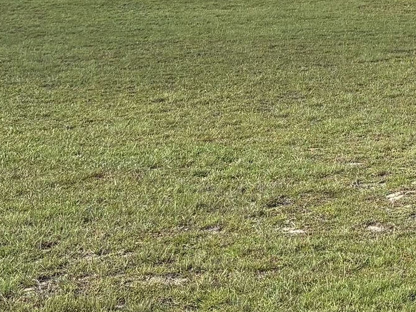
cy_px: -236
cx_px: 573
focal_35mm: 120
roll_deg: -0.9
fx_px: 1442
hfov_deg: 15.5
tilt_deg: +3.3
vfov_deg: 11.5
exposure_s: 1/2747
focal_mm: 5.96
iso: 50
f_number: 1.6
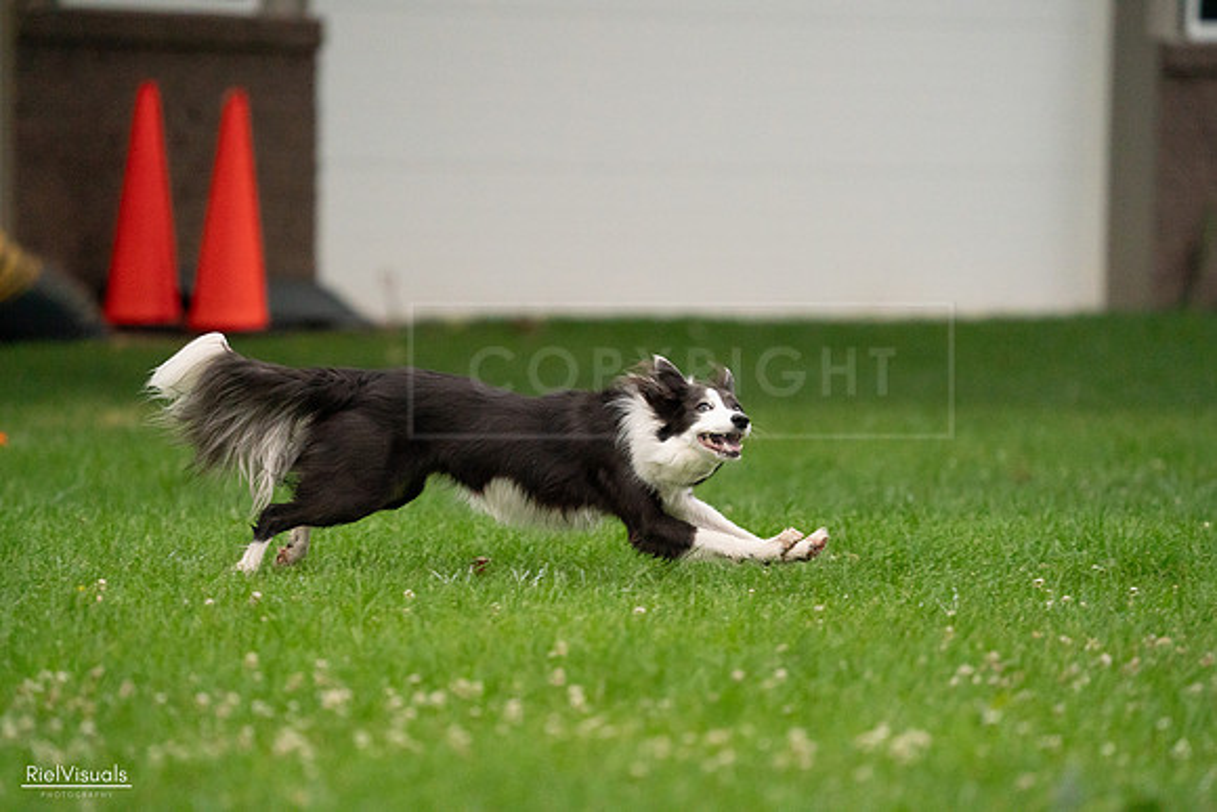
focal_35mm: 388
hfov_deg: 5.3
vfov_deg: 3.5
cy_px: 406
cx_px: 608
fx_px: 13119
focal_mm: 388
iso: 6400
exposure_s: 1/1600
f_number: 6.3
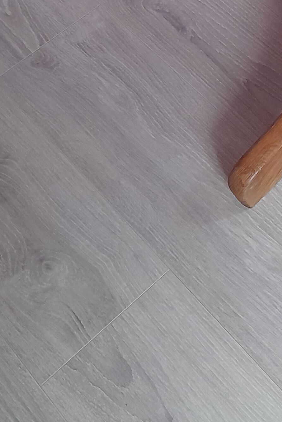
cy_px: -33
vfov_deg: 24.4
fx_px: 916
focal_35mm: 78
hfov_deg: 16.5
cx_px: 369
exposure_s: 1/33
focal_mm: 4.6
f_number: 2
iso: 320
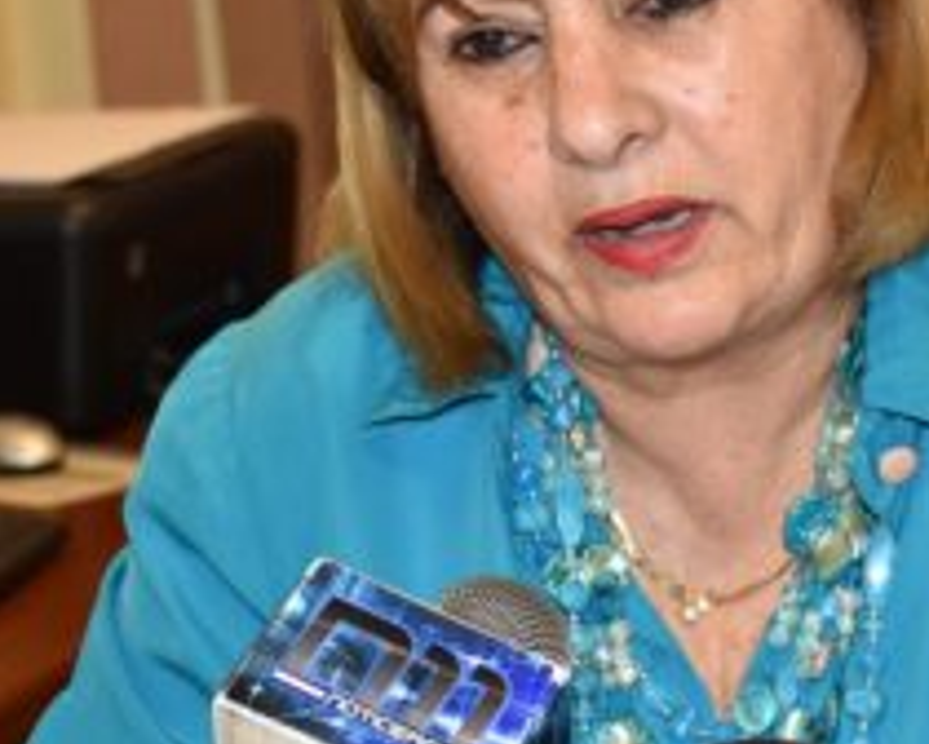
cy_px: 407
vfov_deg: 9.6
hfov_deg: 12.0
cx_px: 566
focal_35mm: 161
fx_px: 4427
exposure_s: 1/60
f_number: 4.5
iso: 500
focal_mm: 40
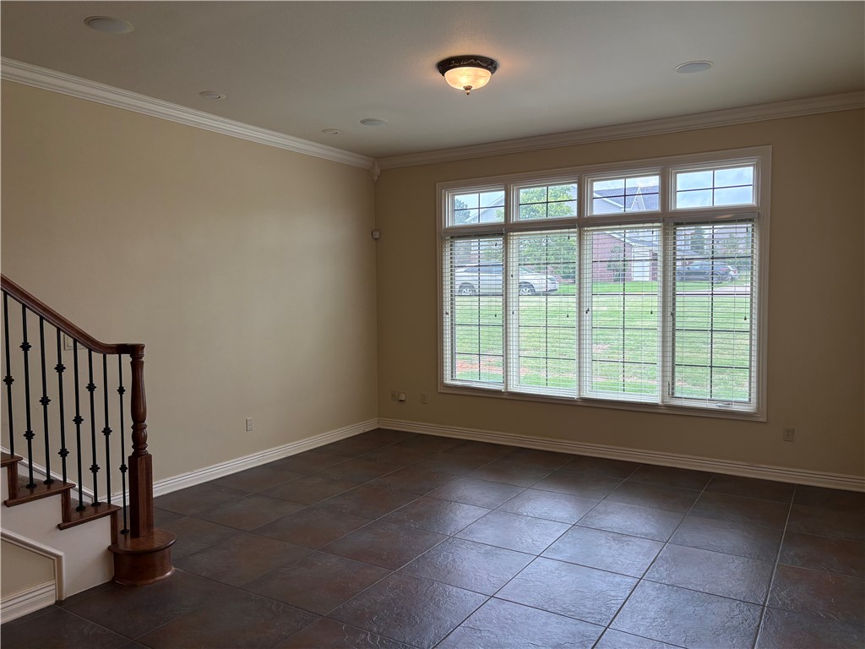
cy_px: 324
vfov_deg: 53.1
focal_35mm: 26
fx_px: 650
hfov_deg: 67.3
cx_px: 432
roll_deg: +0.8
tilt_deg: -2.4
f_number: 1.6
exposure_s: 1/228
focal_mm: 5.96
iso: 100
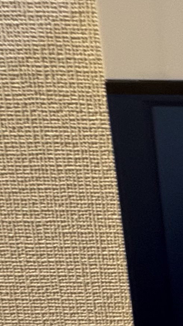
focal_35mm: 70
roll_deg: -0.3
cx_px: 407
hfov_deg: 13.6
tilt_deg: -14.8
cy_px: 323
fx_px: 604
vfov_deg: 28.4
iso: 320
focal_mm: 2.22
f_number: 2.2
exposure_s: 1/60
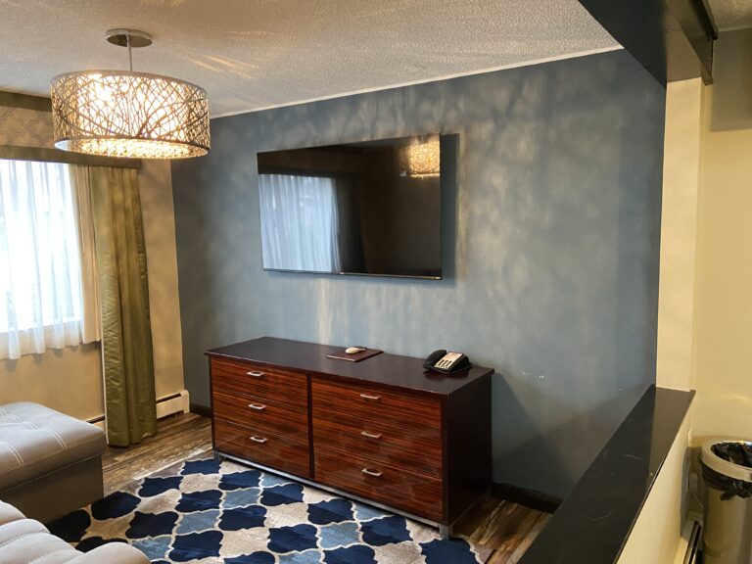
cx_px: 376
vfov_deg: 53.1
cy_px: 282
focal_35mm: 26
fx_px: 565
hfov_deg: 67.3
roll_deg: +1.2
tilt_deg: -8.2
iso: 500
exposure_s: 1/40
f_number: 1.8
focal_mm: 4.25
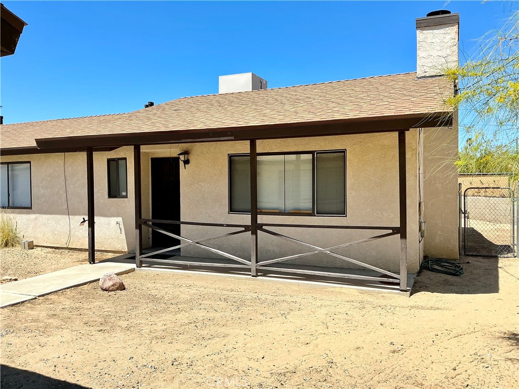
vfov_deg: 48.2
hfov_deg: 61.7
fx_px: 435
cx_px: 260
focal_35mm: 29
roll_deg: +0.7
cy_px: 194
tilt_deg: -1.7
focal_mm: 3
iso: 25
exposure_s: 1/2538
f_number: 1.8
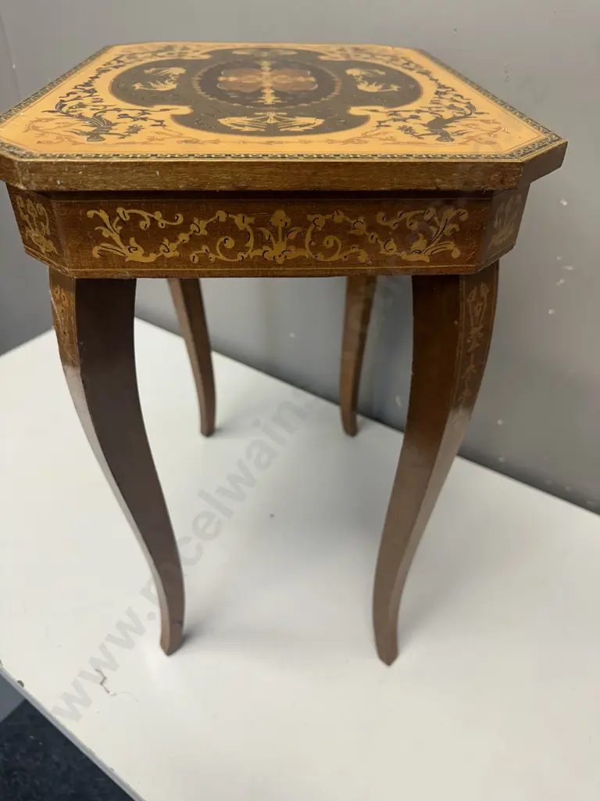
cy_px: 400
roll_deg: -2.8
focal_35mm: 24
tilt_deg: -37.8
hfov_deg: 56.8
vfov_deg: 71.6
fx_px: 555
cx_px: 300
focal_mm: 6.86
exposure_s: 1/100
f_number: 1.78
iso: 100
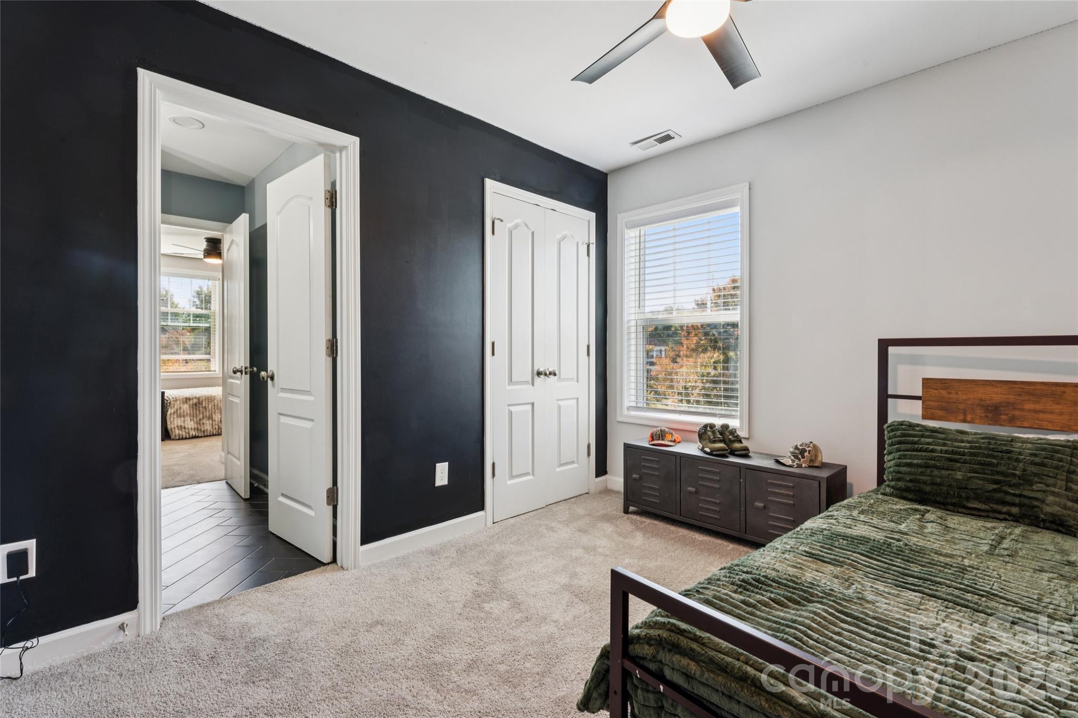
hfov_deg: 96.0
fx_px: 485
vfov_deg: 73.1
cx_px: 539
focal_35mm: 16
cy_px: 359
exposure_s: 1/3.33
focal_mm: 16.2
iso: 100
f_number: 13
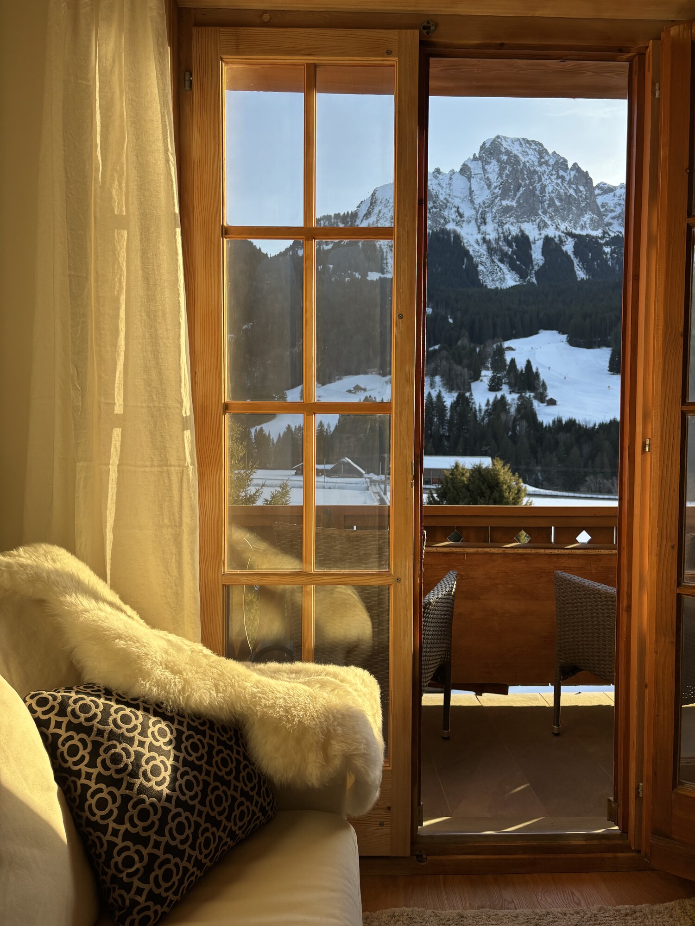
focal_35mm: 26
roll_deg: -0.5
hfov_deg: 53.1
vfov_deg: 67.3
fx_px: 696
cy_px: 463
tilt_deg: -0.6
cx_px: 348
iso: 50
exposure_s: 1/615
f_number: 1.6
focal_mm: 5.96
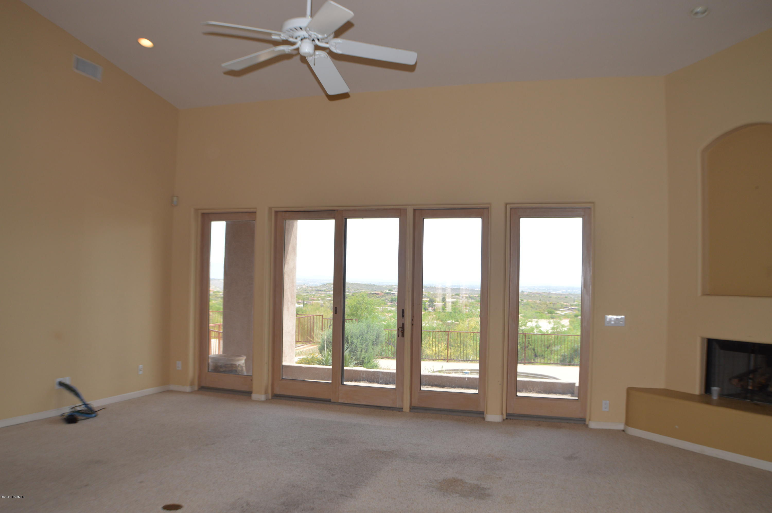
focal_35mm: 36
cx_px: 386
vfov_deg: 36.8
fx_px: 771
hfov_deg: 53.2
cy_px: 256
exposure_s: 1/125
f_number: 4
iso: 125
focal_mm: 24
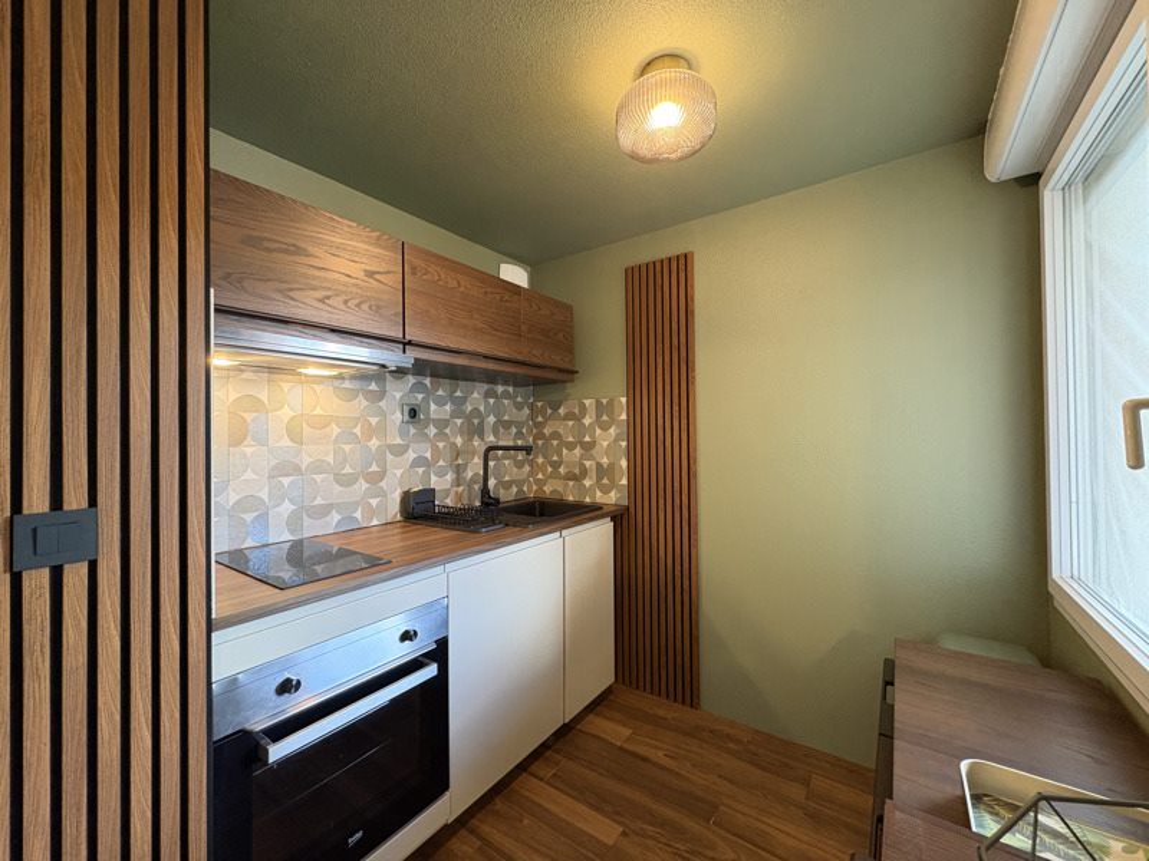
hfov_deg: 102.1
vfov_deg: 85.7
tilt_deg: +0.8
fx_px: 465
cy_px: 430
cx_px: 574
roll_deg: +1.0
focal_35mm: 14
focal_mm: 2.22
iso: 320
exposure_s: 1/50
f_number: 2.2
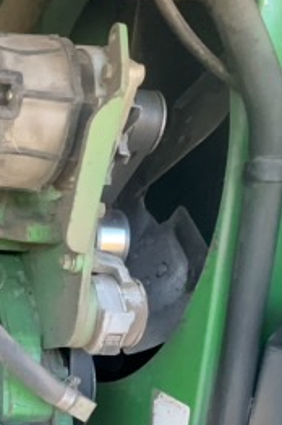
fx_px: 671
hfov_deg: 21.1
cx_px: -105
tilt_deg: -15.6
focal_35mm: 57
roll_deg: -2.1
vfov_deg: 34.0
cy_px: 344
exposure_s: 1/114
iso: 250
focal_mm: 2.22
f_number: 2.2
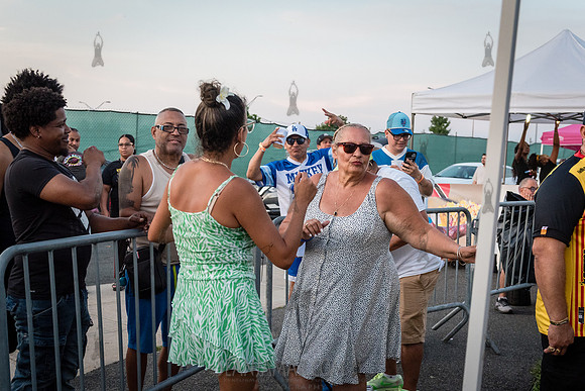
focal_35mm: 46
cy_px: 245
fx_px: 743
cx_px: 274
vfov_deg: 29.3
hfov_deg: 42.9
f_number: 4
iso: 2000
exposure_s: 1/400
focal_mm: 36
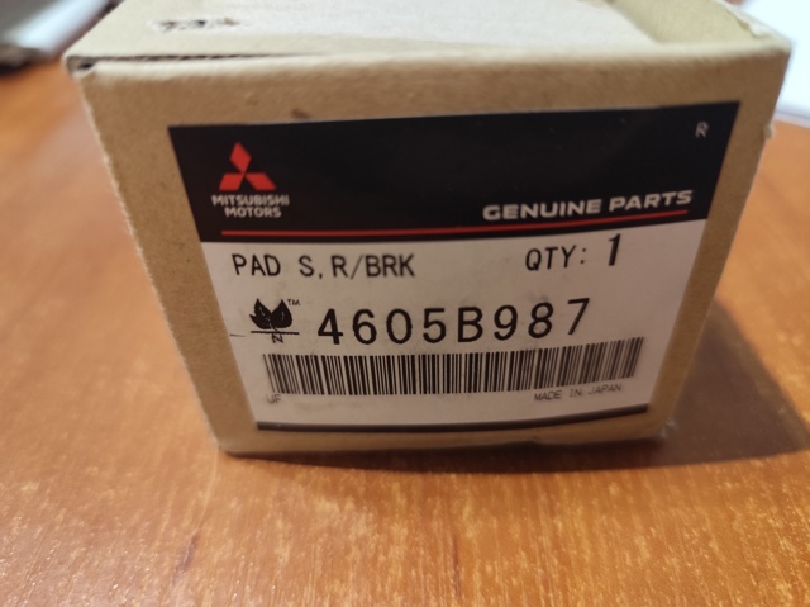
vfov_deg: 58.8
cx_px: 405
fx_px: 538
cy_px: 304
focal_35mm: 23
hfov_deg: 74.0
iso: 1000
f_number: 1.65
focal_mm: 6.19
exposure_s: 1/20
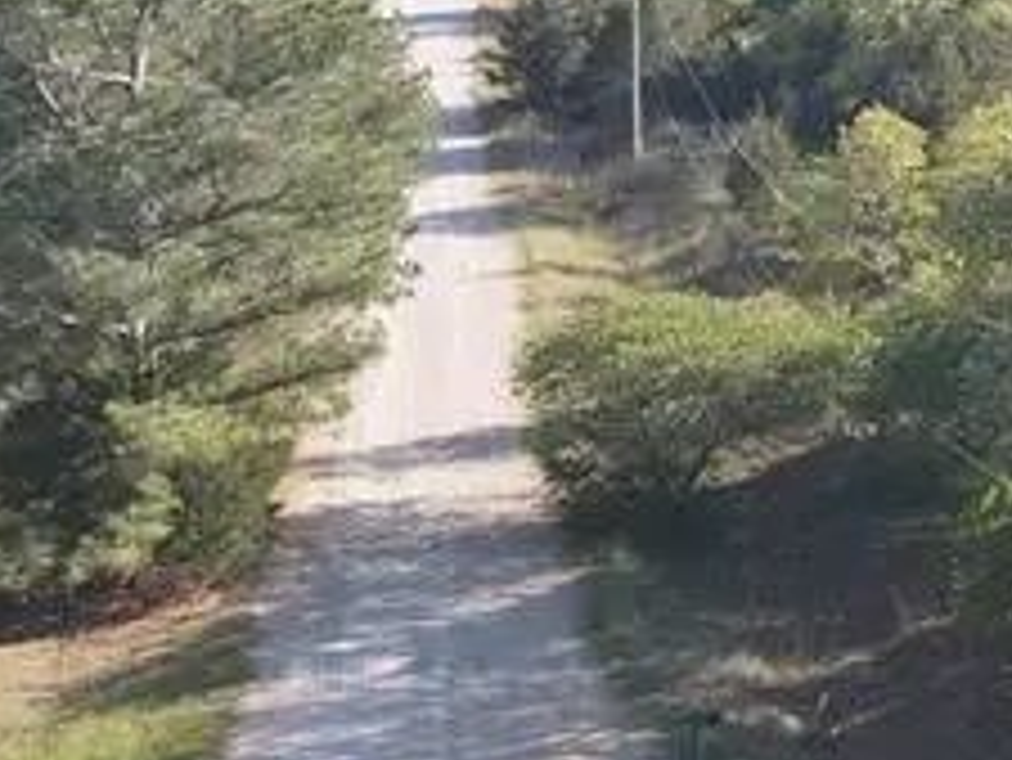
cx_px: 1570
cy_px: -279
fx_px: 3188
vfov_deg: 13.1
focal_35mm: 109
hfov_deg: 16.3
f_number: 2.8
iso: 100
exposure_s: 1/100
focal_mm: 4.5
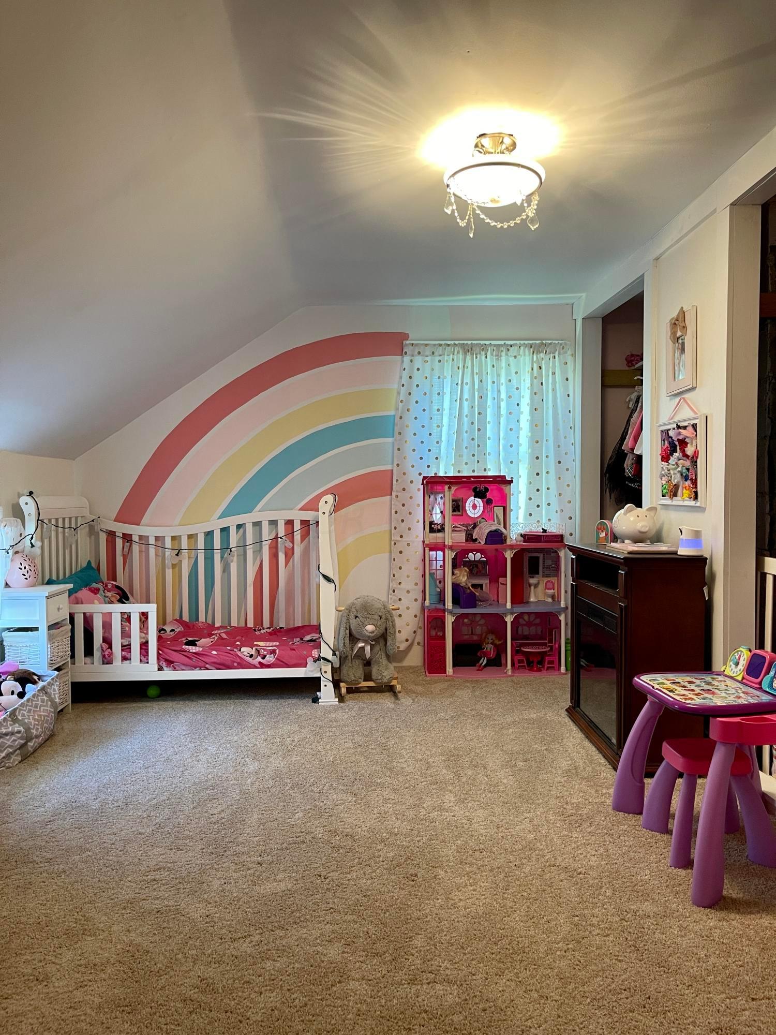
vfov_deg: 67.3
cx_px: 388
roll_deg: +1.3
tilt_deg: -0.9
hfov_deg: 53.1
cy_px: 518
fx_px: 777
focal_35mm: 26
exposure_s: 1/60
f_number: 1.6
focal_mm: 5.1
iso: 125
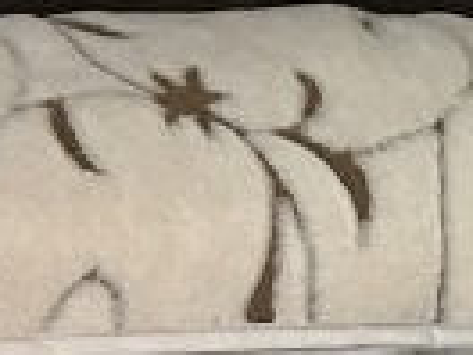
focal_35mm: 176
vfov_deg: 7.6
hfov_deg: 10.7
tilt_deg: -43.4
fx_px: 2405
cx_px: -301
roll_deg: +0.2
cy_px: 954
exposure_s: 1/33
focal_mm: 4.15
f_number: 2.2
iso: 125
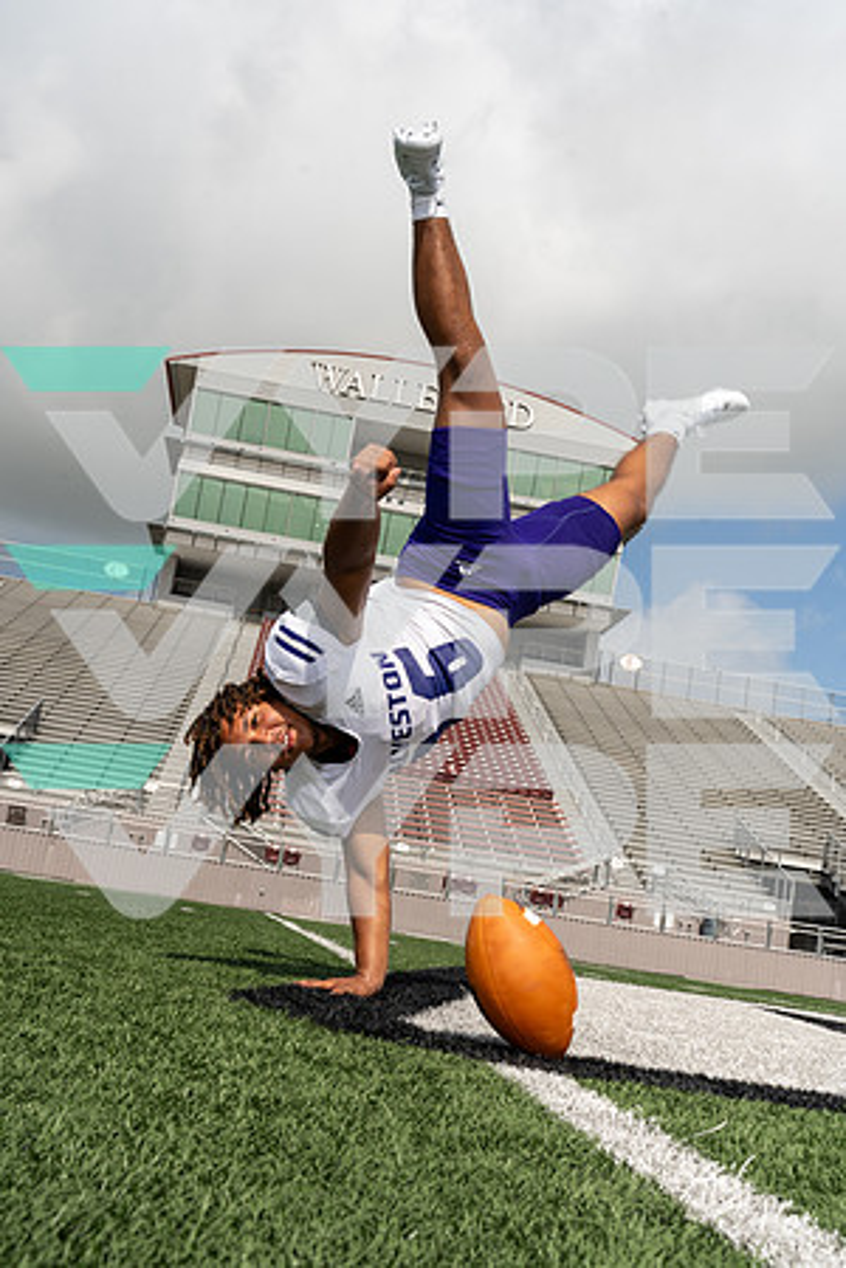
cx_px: 423
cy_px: 634
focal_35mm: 38
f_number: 11
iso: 100
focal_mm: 38
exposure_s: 1/250
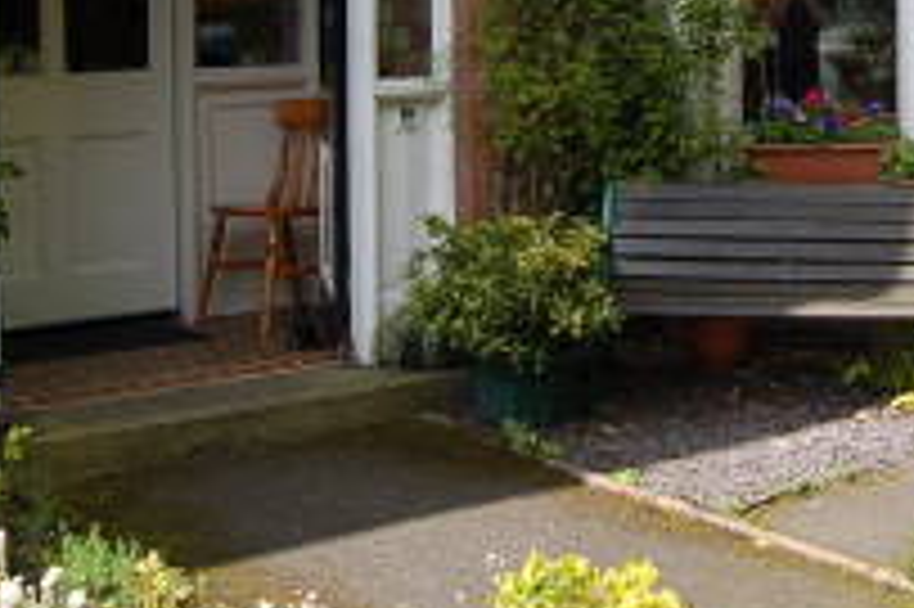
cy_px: -36
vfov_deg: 19.3
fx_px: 1725
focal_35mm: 68
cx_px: 806
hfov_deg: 28.6
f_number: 7.1
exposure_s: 1/160
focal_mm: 18
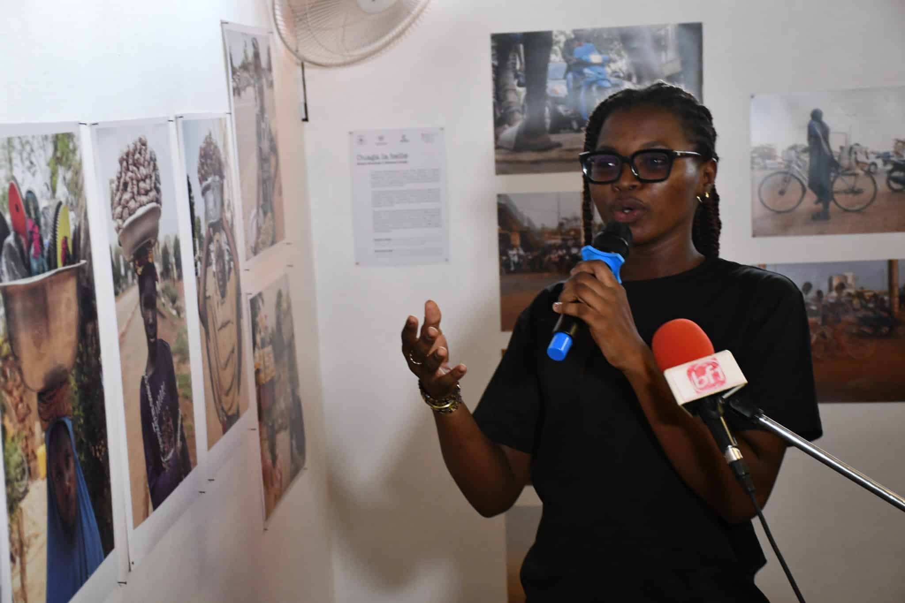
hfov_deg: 28.1
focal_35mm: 72
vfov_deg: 18.9
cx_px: 452
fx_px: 1810
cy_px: 302
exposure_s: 1/100
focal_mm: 48
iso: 3200
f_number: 4.5
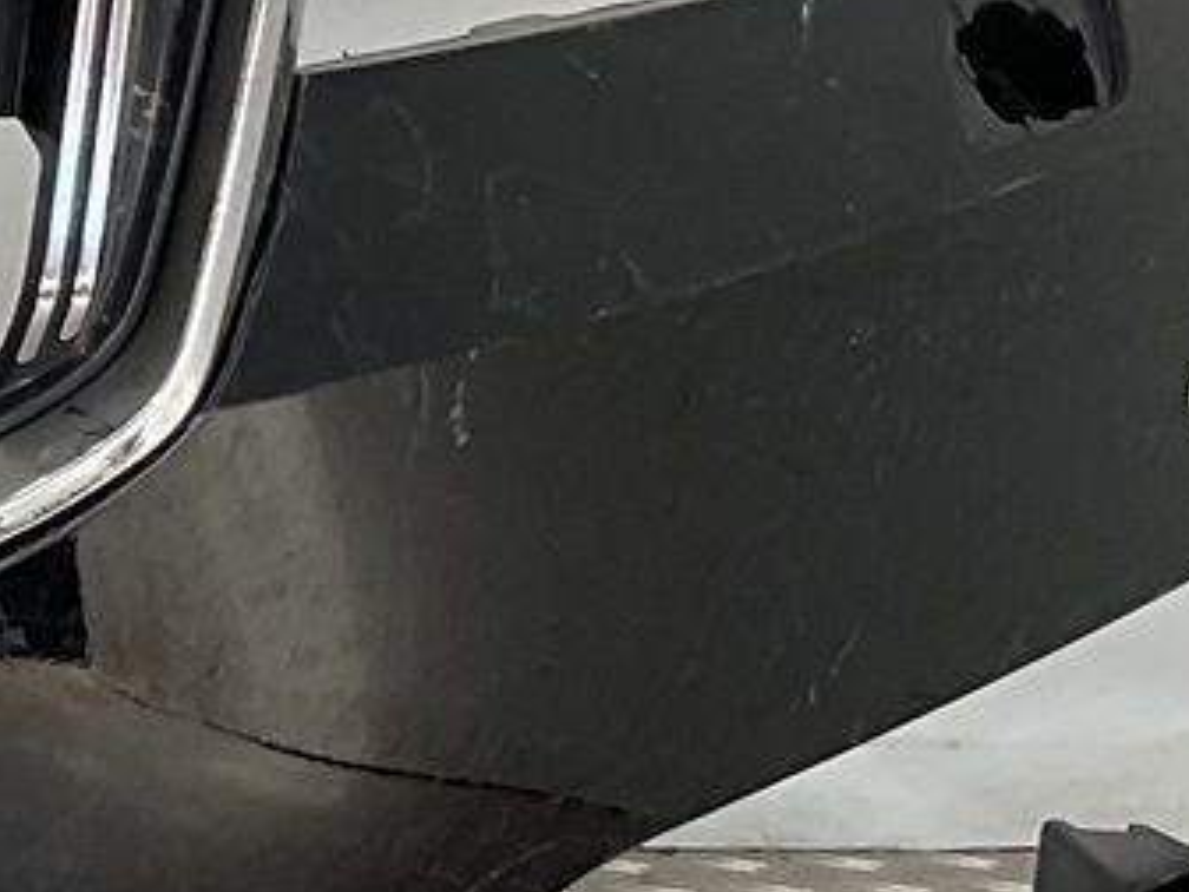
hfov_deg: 9.9
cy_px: 202
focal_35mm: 174
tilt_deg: -7.4
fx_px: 5977
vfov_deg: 8.5
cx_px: -1706
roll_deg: -1.1
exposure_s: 1/163
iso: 16
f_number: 1.8
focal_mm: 3
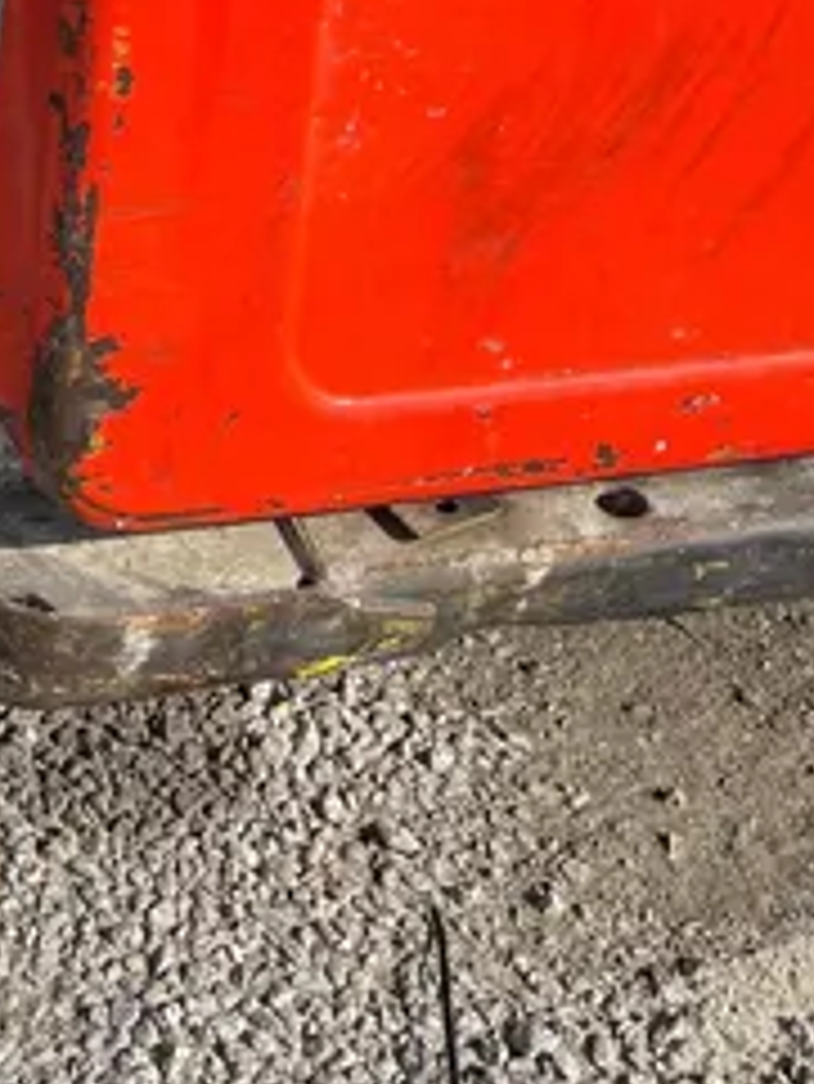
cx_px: 36
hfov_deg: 18.3
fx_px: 2475
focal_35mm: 79
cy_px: -376
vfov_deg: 21.9
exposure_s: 1/1802
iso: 50
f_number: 1.6
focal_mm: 5.1
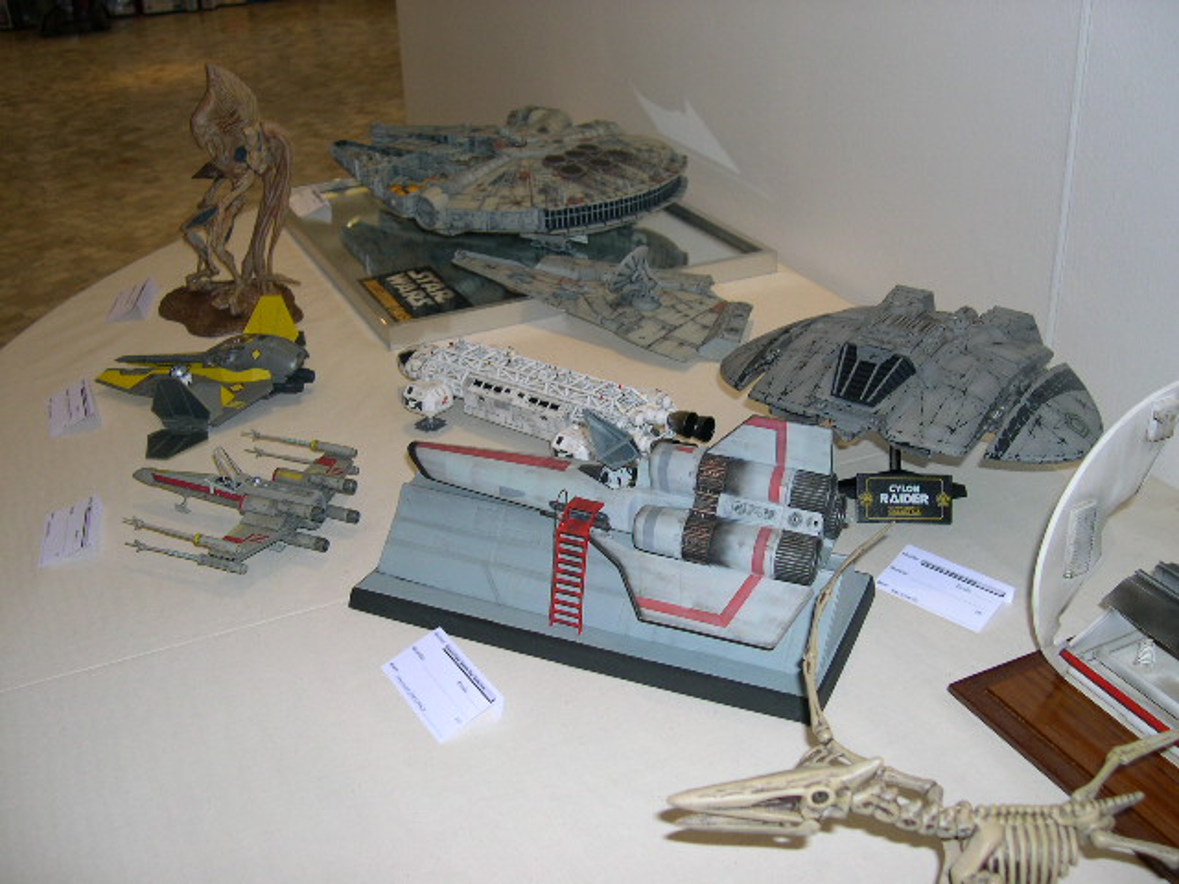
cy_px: 442
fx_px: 1294
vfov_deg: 37.7
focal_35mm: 38
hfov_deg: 49.0
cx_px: 590
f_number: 2.8
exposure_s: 1/60
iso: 100
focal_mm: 8
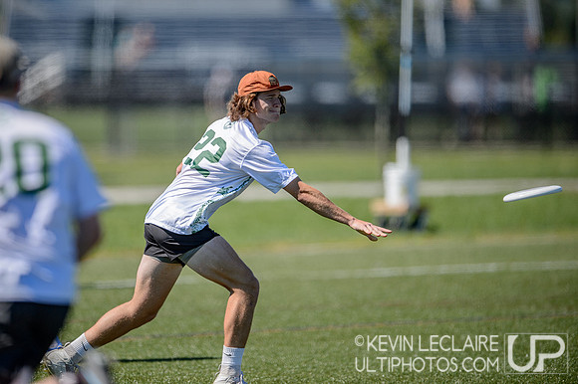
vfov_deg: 3.1
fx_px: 7209
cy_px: 168
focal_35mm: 449
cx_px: 253
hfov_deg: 4.6
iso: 200
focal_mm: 400
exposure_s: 1/5000
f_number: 2.8
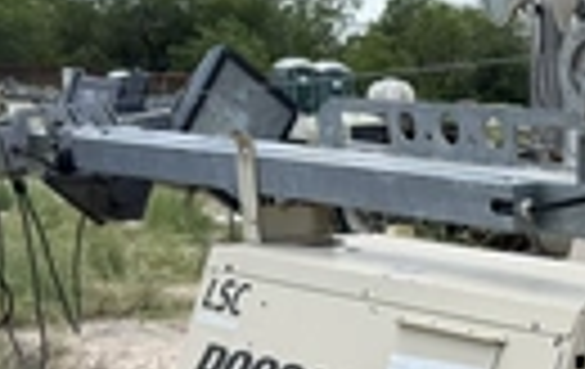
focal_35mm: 78
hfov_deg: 24.9
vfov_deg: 15.3
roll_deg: -1.8
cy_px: 585
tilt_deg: -20.0
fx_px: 1247
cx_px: 608
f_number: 1.78
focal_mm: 6.76
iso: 80
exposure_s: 1/2801
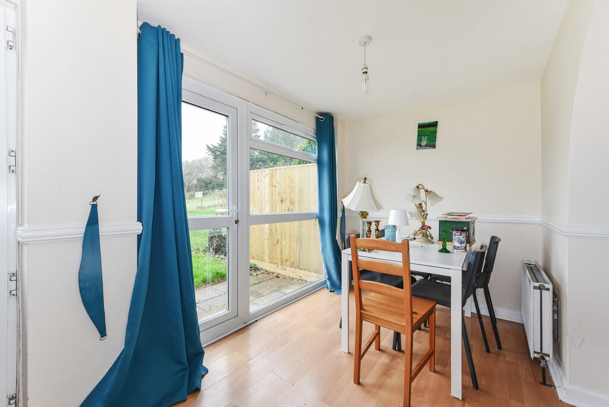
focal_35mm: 14
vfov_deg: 81.3
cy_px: 204
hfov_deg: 104.2
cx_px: 304
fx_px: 237
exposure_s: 1/20
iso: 400
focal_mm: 14
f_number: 7.1
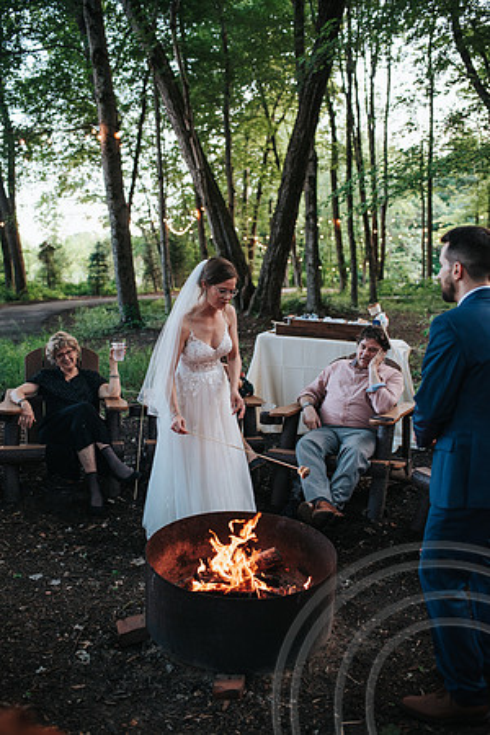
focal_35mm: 35
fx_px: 715
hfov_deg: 37.9
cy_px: 368
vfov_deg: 54.4
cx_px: 245
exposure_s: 1/400
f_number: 2.8
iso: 1000
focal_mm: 35
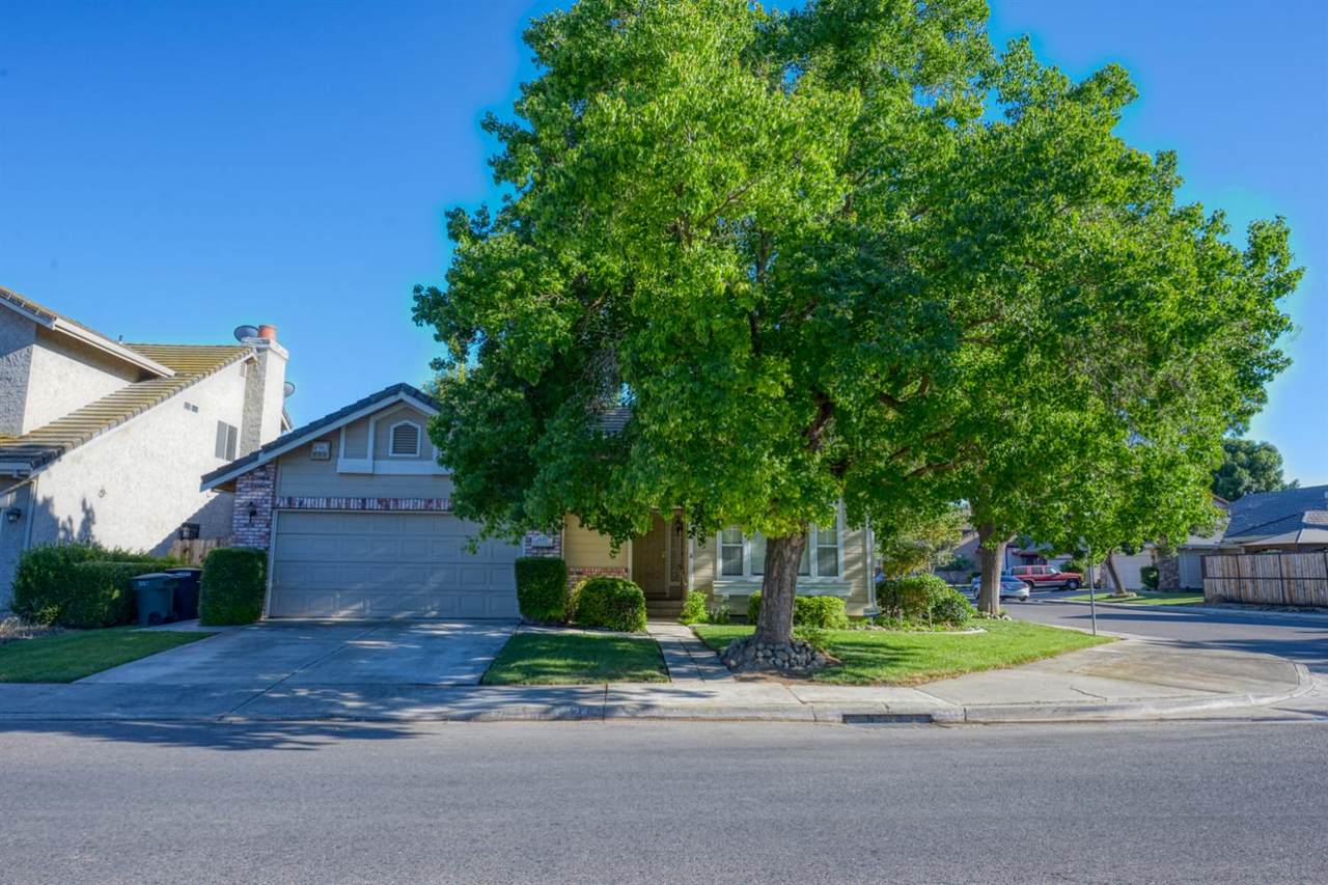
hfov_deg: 73.8
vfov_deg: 53.1
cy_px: 442
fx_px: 885
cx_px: 664
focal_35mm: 24
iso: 400
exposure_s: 1/160
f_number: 10
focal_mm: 24
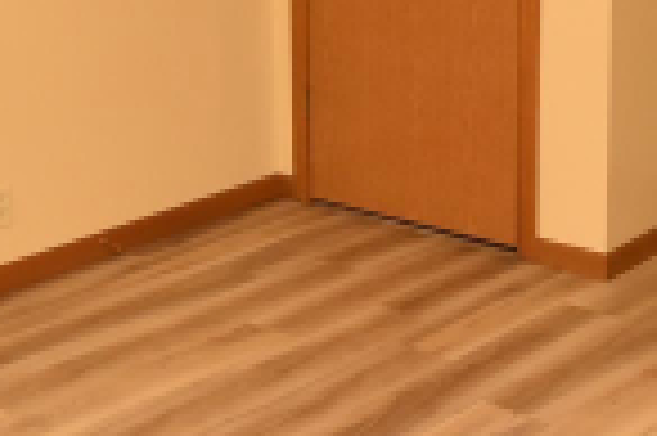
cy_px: 45
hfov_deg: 26.2
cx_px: 216
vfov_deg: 17.4
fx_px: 1404
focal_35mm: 77
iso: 400
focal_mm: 10
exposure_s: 1/100
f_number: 10
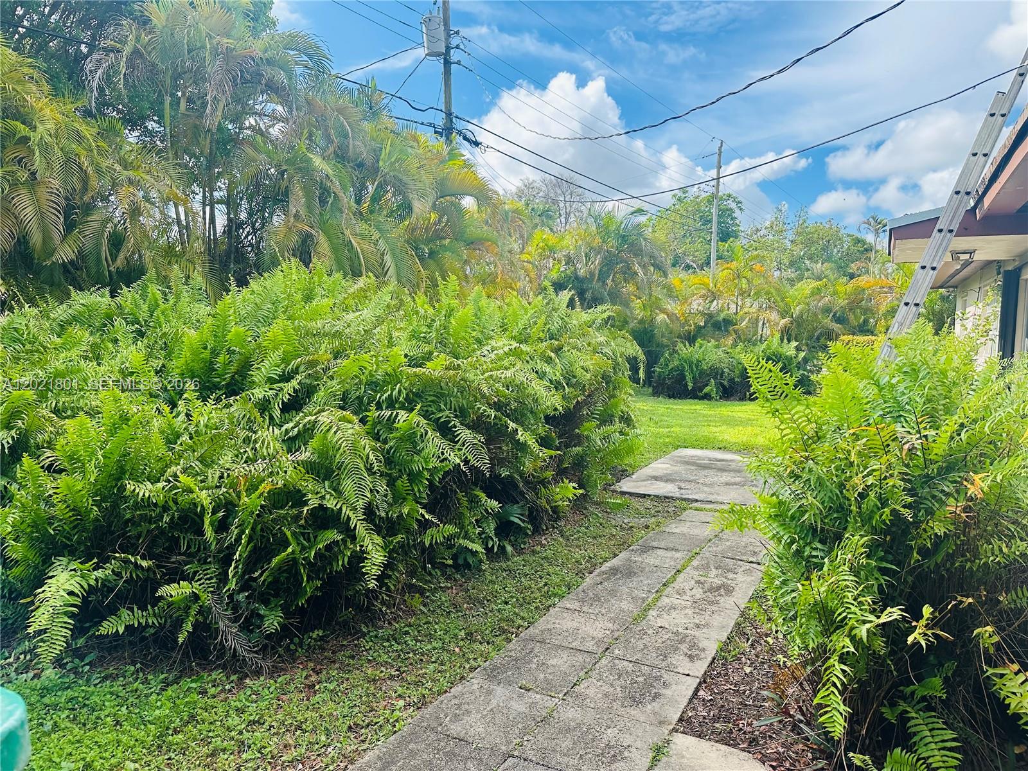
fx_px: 713
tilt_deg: -4.3
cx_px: 514
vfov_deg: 56.8
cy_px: 386
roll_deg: -1.0
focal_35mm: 24
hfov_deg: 71.6
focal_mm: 6.86
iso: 80
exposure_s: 1/1949
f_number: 1.78
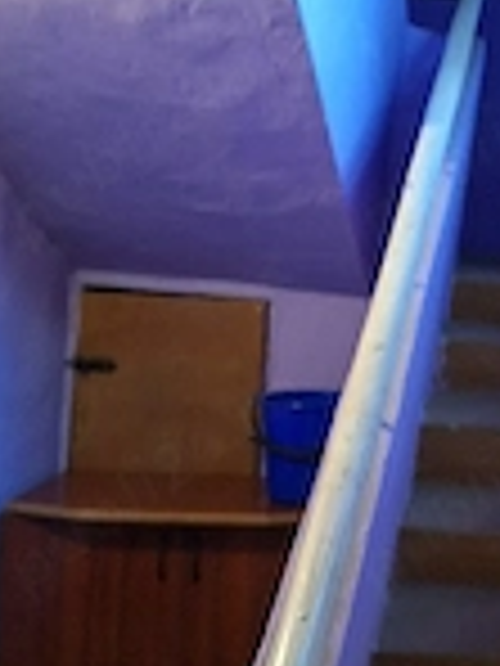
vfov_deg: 30.8
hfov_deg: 21.9
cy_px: 184
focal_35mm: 62
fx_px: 1194
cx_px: 595
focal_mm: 5.54
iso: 320
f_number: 1.8
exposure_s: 1/33
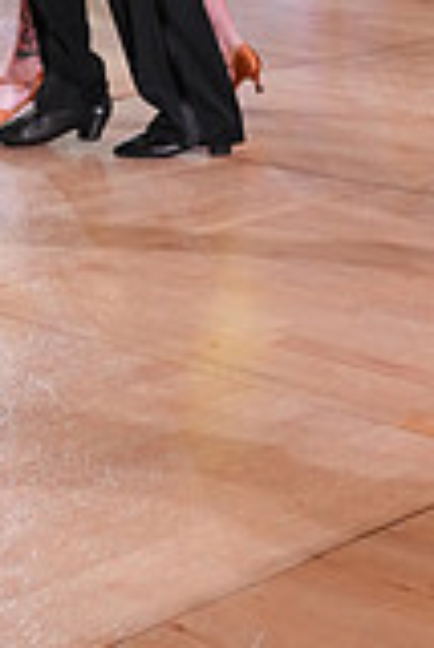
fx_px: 1967
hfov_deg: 12.6
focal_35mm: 109
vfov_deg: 17.3
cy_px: -251
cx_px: 152
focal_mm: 30
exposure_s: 1/500
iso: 2500
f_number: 4
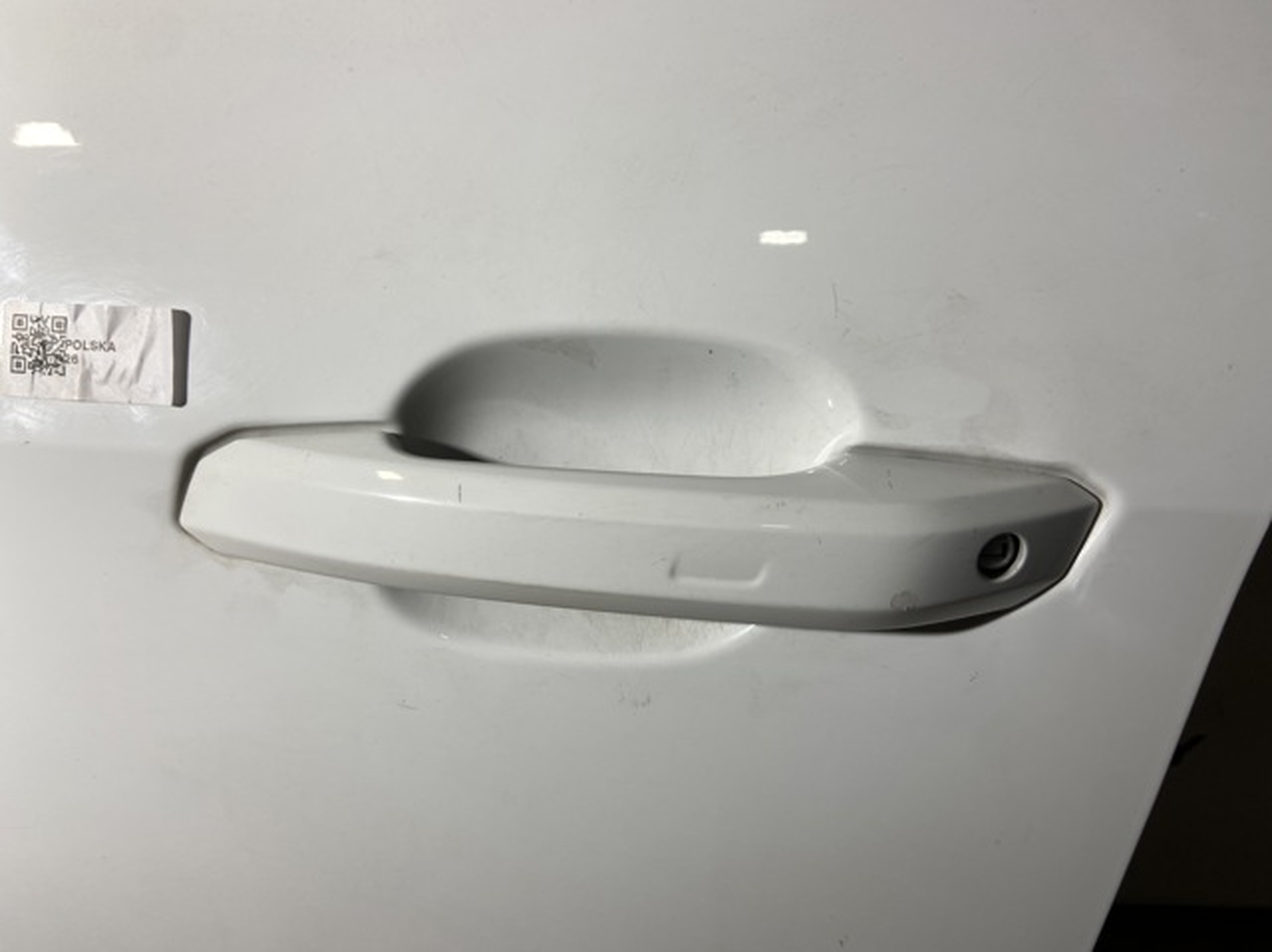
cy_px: 476
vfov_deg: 53.0
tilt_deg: -28.1
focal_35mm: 26
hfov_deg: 67.3
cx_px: 636
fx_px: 955
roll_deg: -1.6
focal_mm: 4.25
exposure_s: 1/100
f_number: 1.8
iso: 32
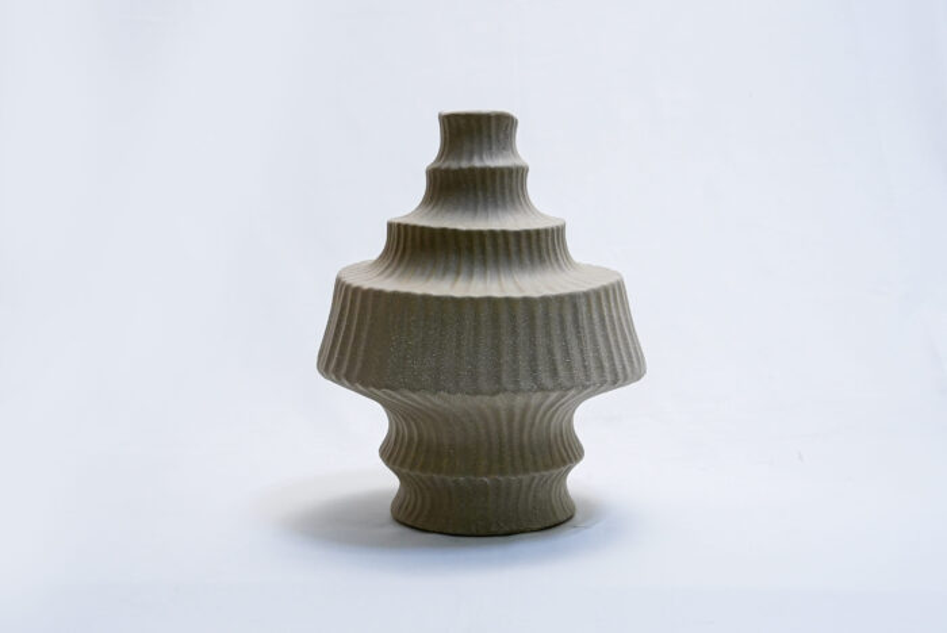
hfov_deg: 28.8
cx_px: 474
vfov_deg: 19.5
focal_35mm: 70
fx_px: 1843
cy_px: 316
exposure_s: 1/125
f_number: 13
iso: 3200
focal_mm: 70
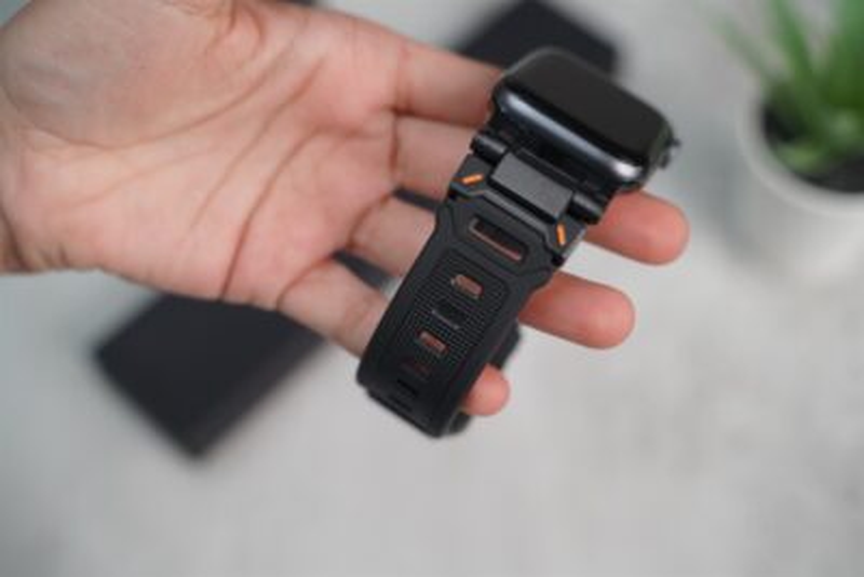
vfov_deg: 26.0
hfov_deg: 38.2
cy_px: 288
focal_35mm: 52
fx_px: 1248
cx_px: 432
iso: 2000
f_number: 4
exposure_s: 1/160
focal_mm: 52
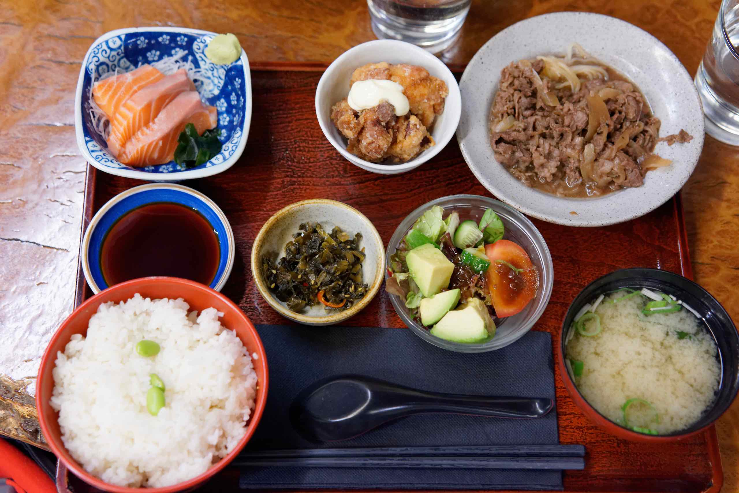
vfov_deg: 24.6
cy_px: 246
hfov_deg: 36.2
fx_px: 1129
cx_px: 370
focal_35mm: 55
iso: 2500
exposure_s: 1/60
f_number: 4
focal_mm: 55
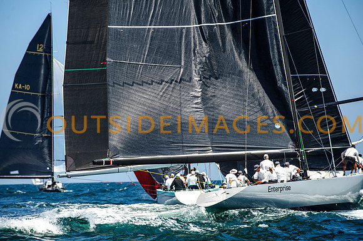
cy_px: 120
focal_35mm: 208
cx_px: 182
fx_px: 2101
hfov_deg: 9.9
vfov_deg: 6.6
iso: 320
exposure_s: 1/1250
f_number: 5
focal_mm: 200
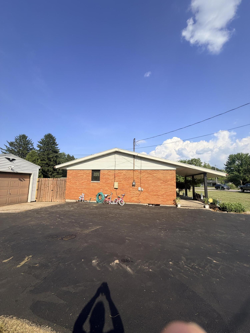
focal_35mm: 14
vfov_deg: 102.1
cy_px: 166
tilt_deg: +8.6
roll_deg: -0.3
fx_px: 135
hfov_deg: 85.7
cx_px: 125
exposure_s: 1/770
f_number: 2.2
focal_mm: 2.22
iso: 25
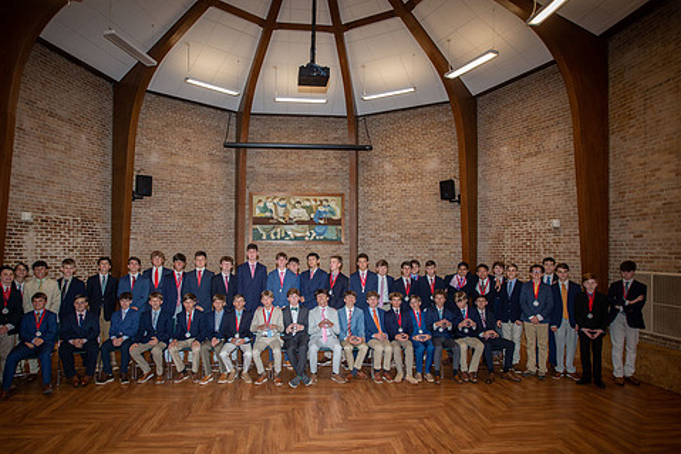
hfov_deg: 76.1
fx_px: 435
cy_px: 250
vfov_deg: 55.0
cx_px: 324
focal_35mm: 23
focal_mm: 19
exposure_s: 1/160
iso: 2000
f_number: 5
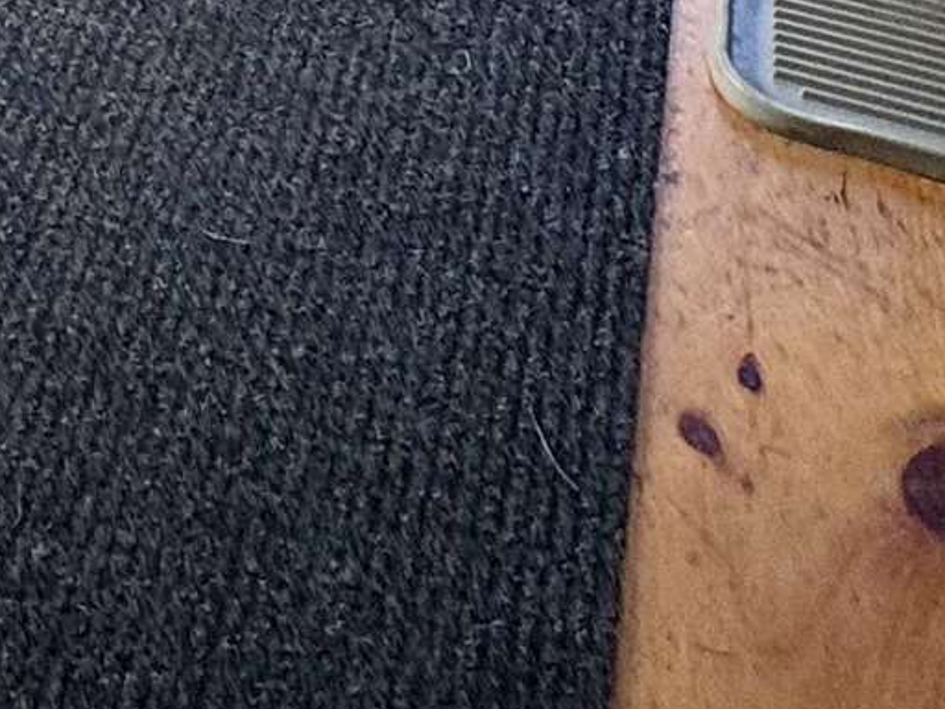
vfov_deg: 12.4
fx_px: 2293
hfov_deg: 21.3
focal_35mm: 84
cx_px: -260
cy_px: -1156
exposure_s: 1/120
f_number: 2.2
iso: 50
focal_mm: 2.22
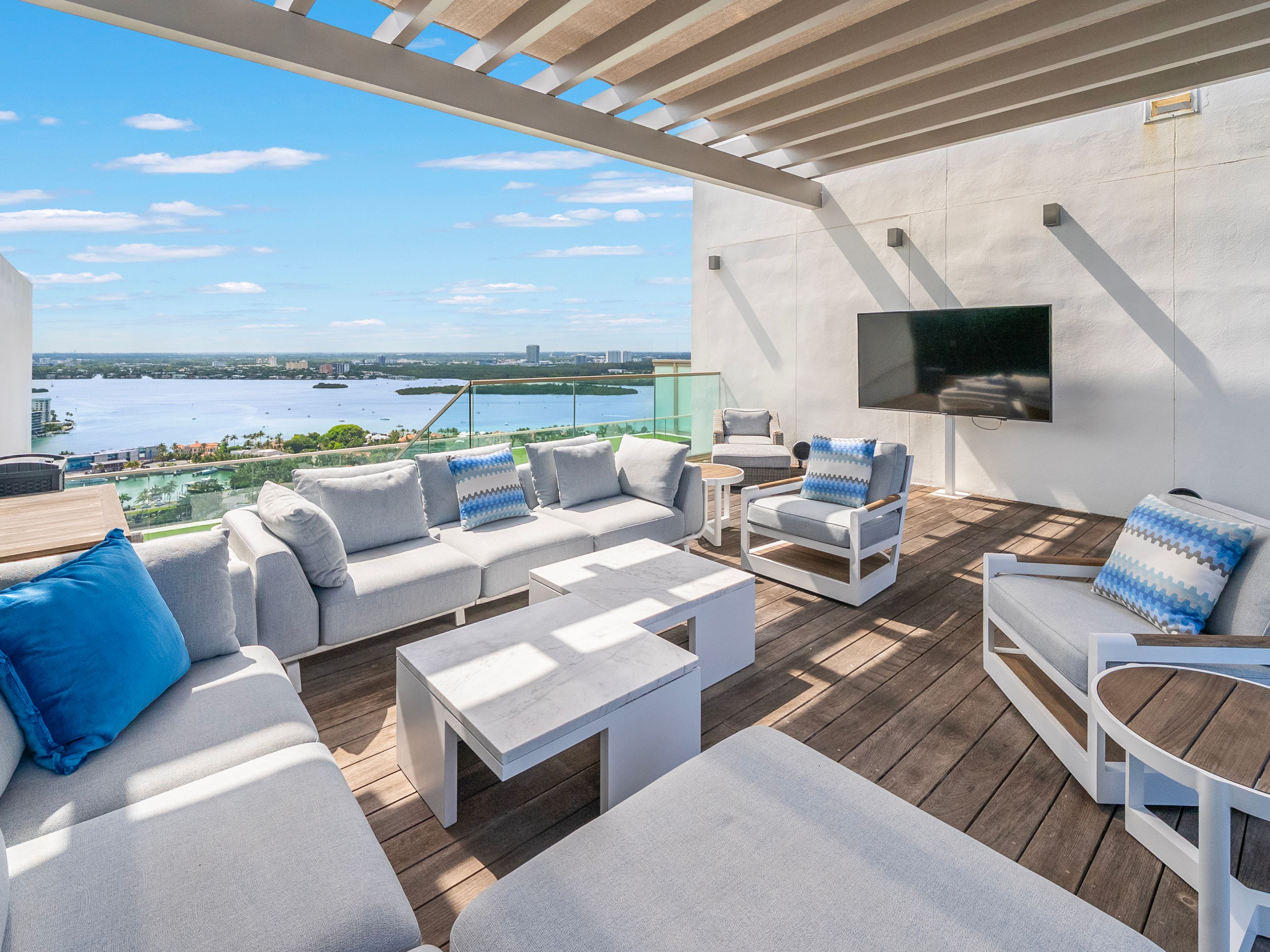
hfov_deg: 98.2
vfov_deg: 81.7
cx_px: 635
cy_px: 478
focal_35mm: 15
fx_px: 550
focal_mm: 13
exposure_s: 1/1000
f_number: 8
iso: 200
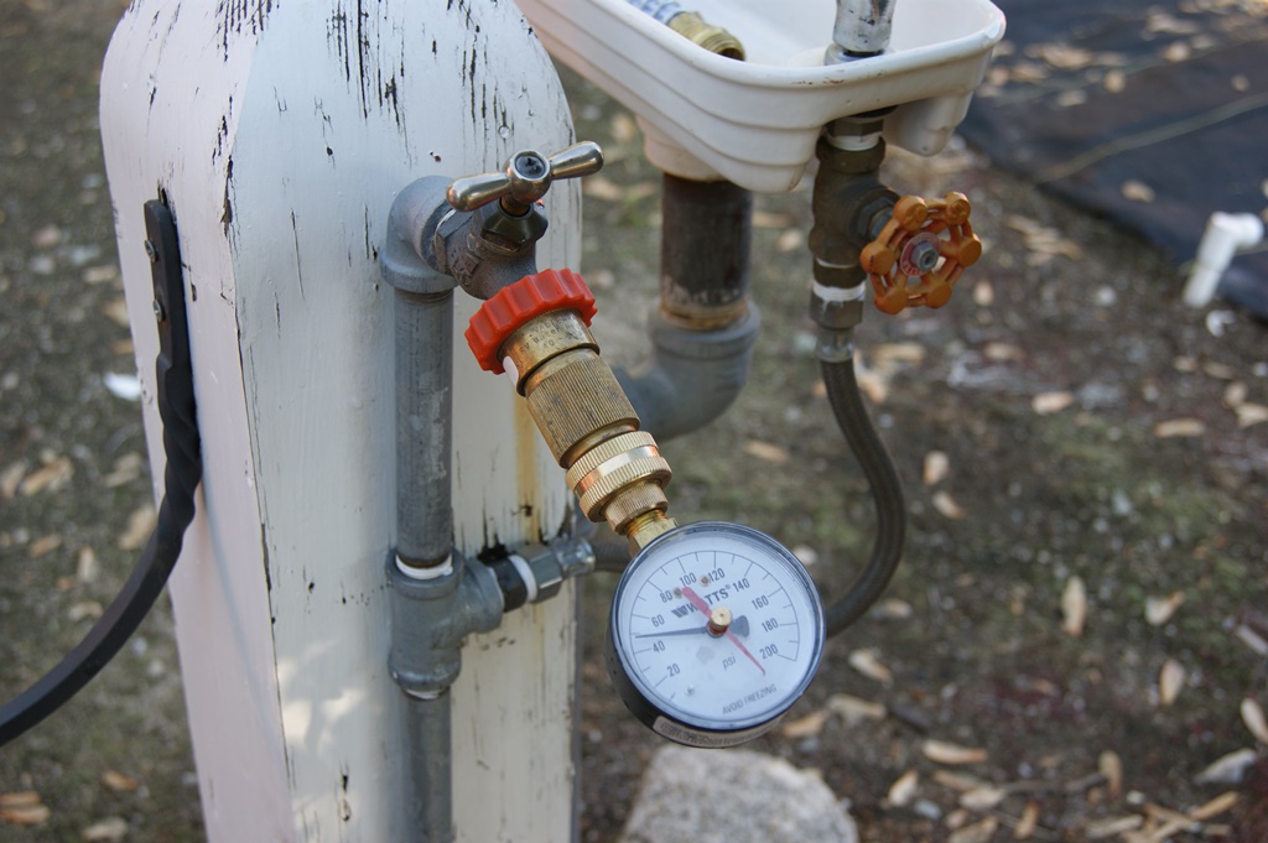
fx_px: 1848
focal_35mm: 52
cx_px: 634
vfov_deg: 25.7
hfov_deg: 37.9
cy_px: 422
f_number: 5.6
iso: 100
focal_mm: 35
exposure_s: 1/60
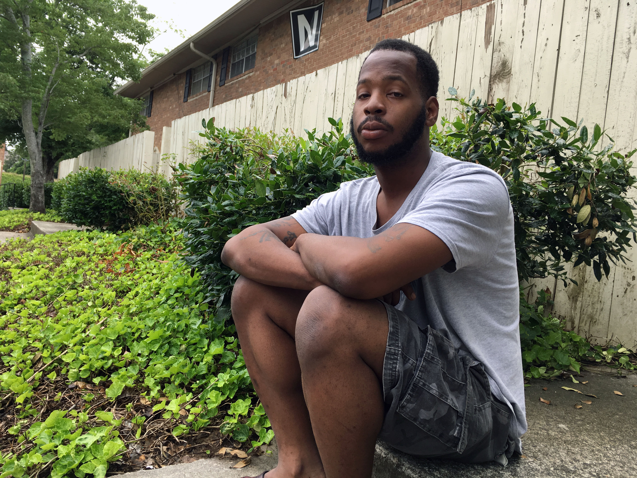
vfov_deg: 48.2
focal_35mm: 29
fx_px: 534
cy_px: 239
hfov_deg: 61.7
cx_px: 318
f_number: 2.2
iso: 25
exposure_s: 1/144
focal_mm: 4.15
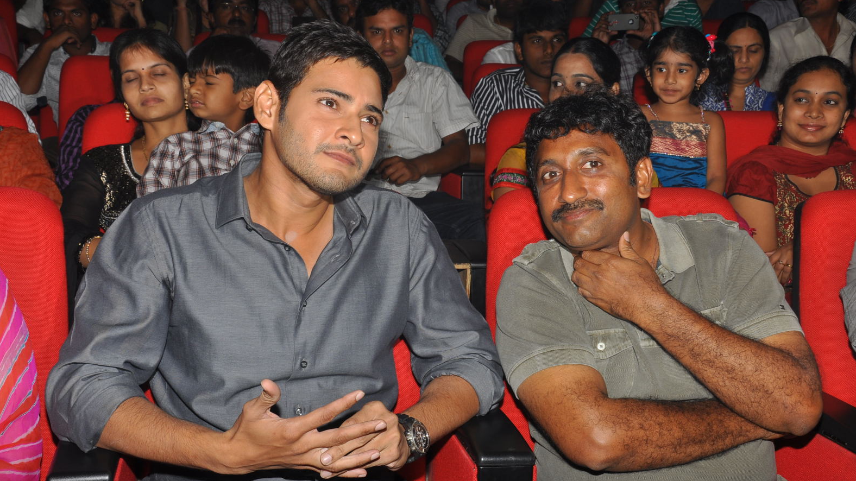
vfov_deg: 23.5
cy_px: 248
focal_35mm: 51
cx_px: 433
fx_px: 1157
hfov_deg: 40.6
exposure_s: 1/200
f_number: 11
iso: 200
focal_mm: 32
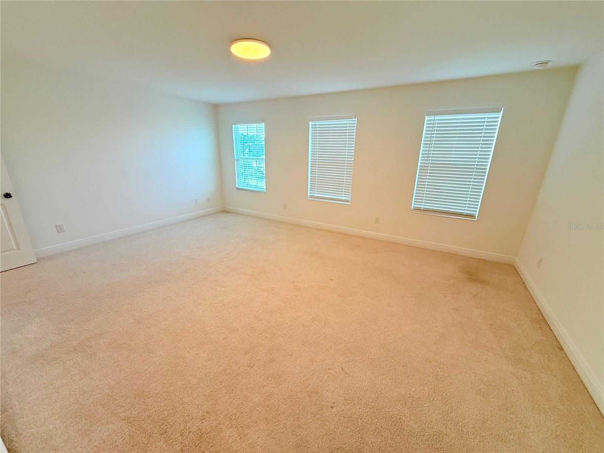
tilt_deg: -17.2
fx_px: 244
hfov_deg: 102.1
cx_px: 302
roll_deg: -1.1
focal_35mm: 14
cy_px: 226
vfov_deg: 85.7
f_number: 2.2
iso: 125
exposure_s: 1/120
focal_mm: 2.22
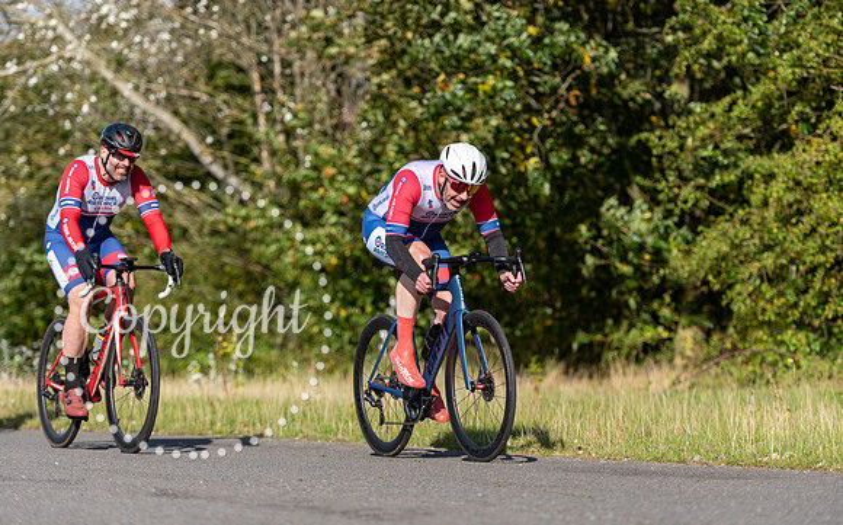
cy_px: 236
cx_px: 410
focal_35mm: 131
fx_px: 3005
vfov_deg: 10.0
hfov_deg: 16.0
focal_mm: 125
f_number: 2.8
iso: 160
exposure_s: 1/2500
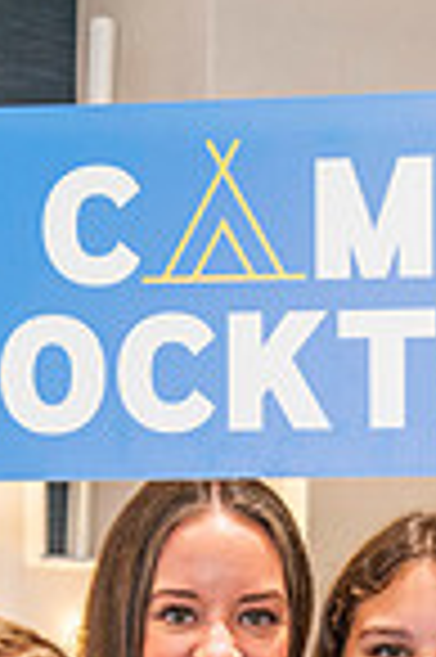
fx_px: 1912
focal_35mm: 105
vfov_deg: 18.2
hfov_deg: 13.0
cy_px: 846
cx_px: 283
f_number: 4
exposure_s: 1/160
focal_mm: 34
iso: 1600
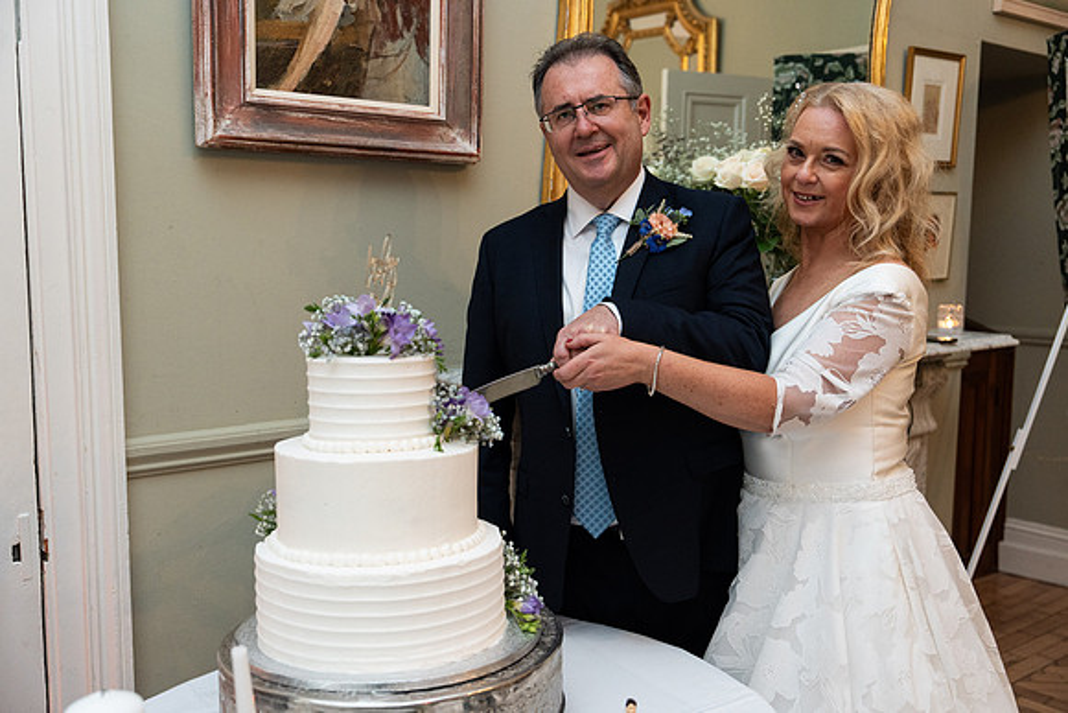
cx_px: 534
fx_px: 1009
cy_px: 356
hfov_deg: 55.8
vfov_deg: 38.9
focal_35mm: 34
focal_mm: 34
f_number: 3.5
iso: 2500
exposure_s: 1/200
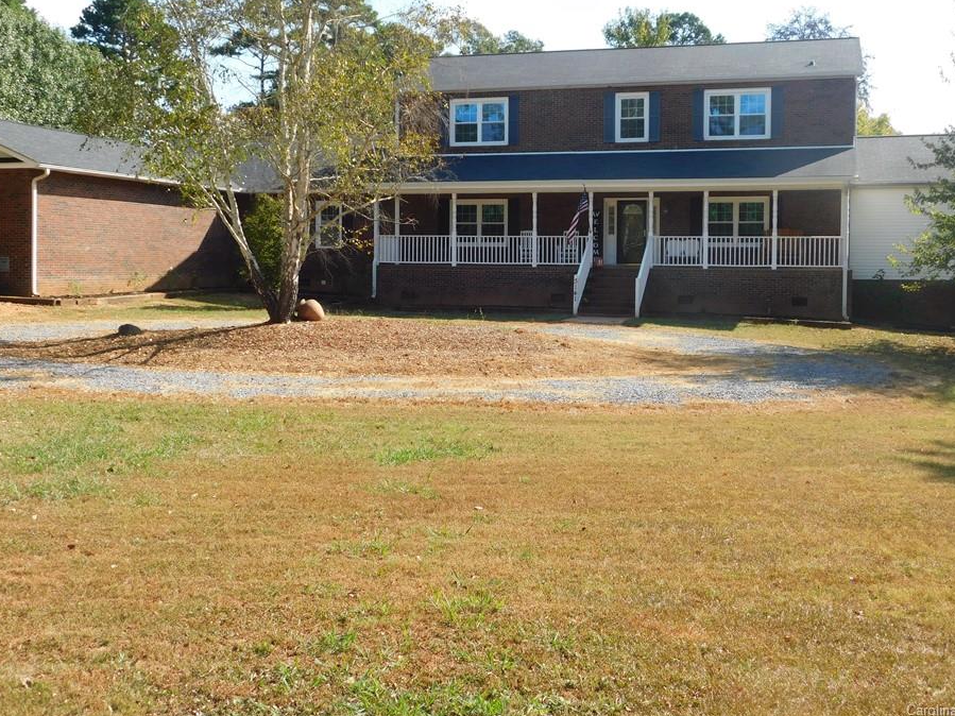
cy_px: 312
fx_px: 1131
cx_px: 484
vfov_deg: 35.1
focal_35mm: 41
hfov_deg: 45.8
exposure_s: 1/640
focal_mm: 6.3
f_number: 3.5
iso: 125
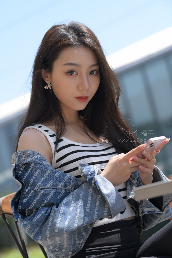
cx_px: 86
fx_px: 681
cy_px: 129
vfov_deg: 21.5
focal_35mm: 95
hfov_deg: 14.4
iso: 160
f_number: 4
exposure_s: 1/800
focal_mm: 95
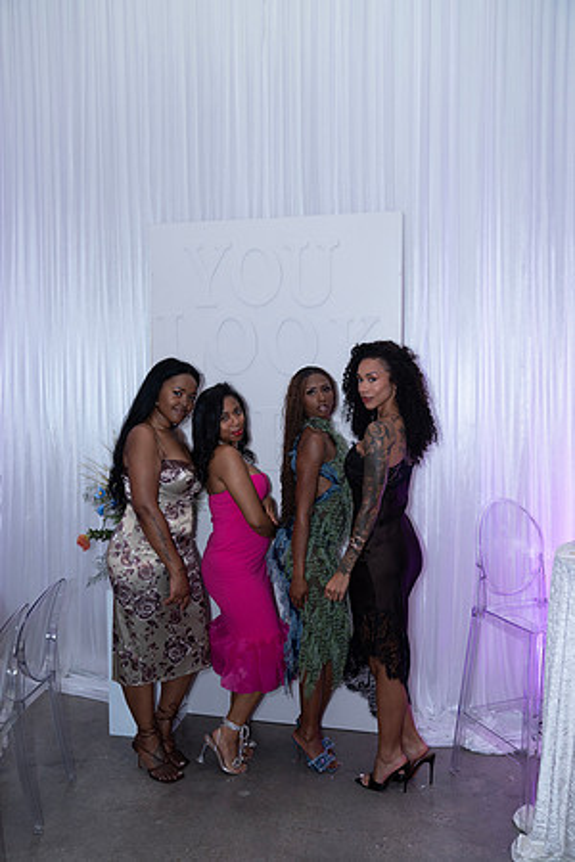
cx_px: 288
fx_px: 743
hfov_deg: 42.3
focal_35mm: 31
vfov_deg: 60.3
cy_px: 431
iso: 800
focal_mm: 31
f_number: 3.5
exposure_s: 1/125
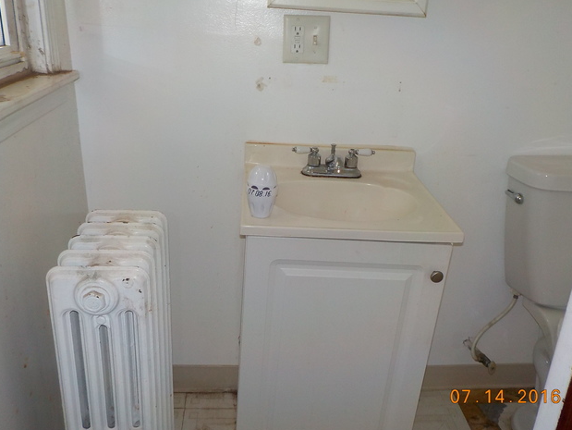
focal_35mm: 31
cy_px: 221
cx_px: 291
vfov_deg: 45.5
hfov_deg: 58.3
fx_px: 513
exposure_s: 1/30
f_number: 3.3
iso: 200
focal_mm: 4.1
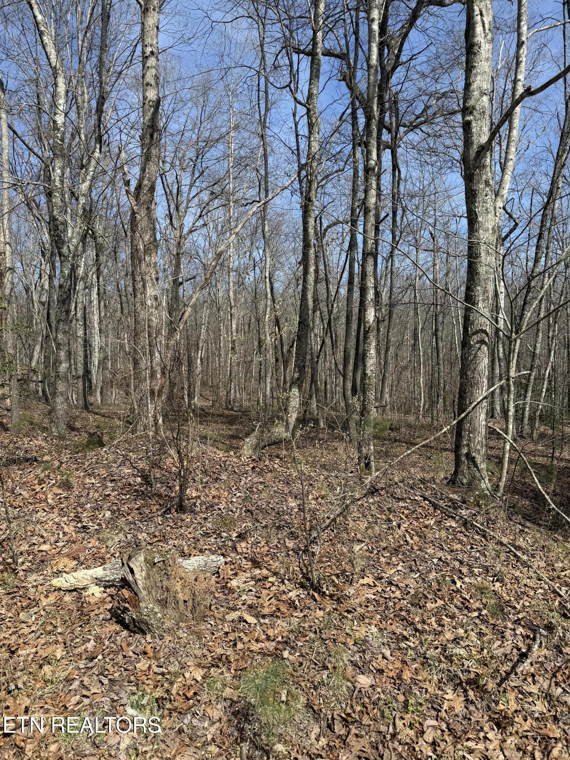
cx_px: 285
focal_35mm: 24
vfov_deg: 71.6
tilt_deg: -1.5
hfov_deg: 56.8
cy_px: 380
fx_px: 527
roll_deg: +1.8
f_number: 1.78
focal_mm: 6.76
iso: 80
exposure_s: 1/3021
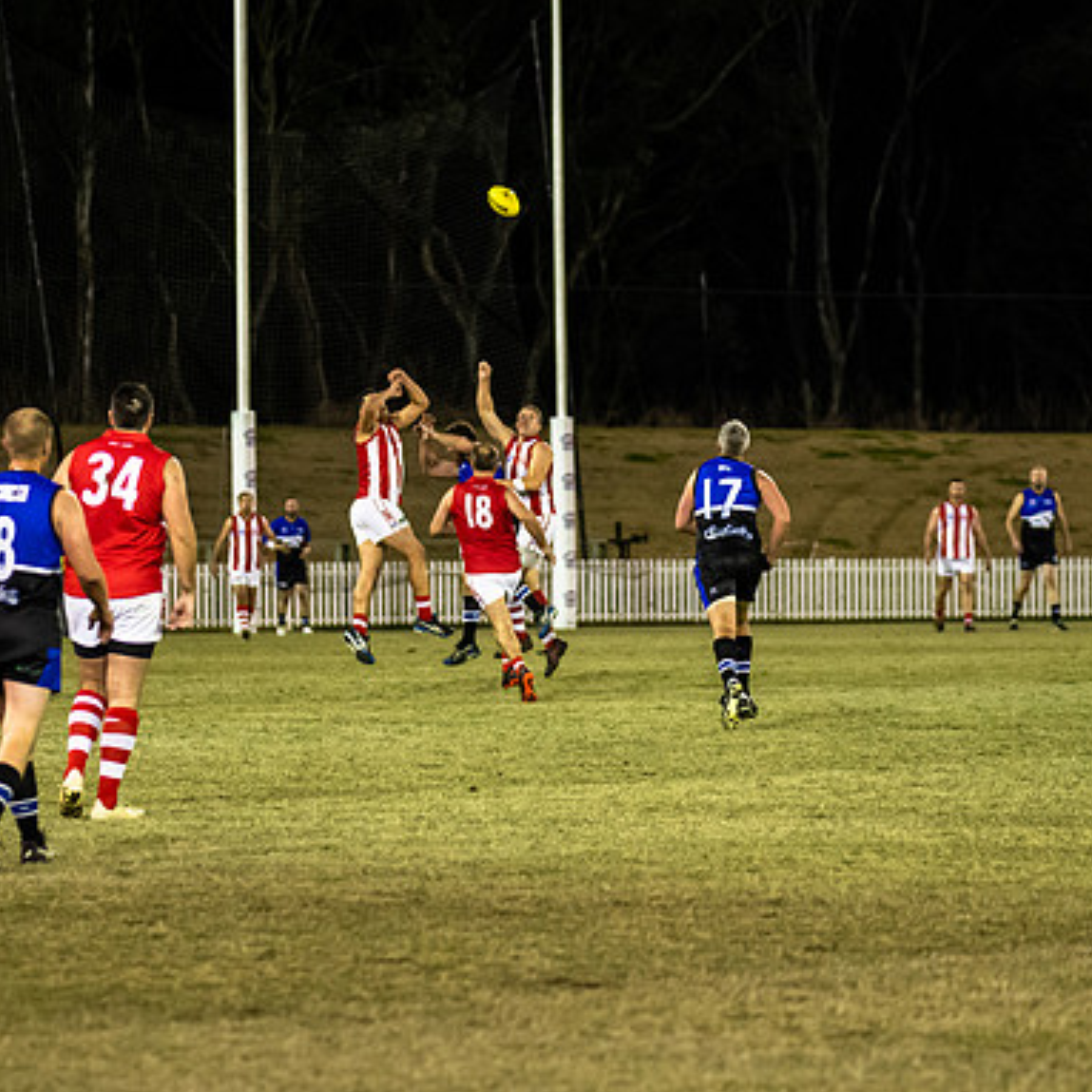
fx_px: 7852
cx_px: 508
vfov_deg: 8.0
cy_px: 495
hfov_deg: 8.0
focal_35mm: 220
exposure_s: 1/1250
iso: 3200
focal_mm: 120
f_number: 2.8
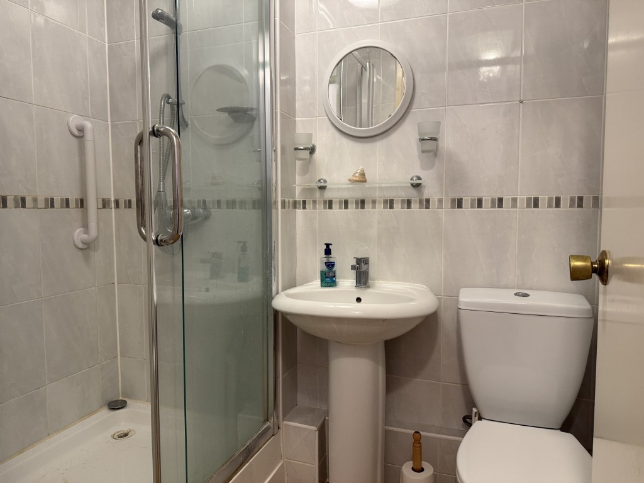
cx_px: 322
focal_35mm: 24
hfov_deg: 71.6
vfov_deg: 56.8
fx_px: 446
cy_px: 242
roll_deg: -0.1
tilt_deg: -4.5
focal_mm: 6.76
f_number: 1.78
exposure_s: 1/50
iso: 200
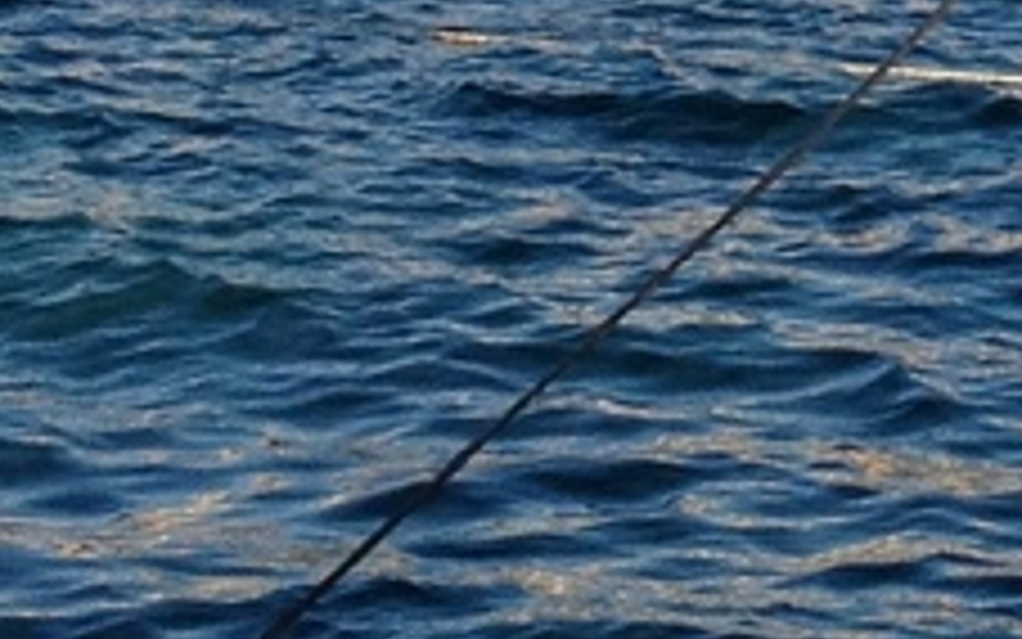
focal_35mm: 262
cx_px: 1333
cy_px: -162
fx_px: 7299
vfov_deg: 5.0
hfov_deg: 7.9
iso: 64
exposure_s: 1/935
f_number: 2.4
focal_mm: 4.28
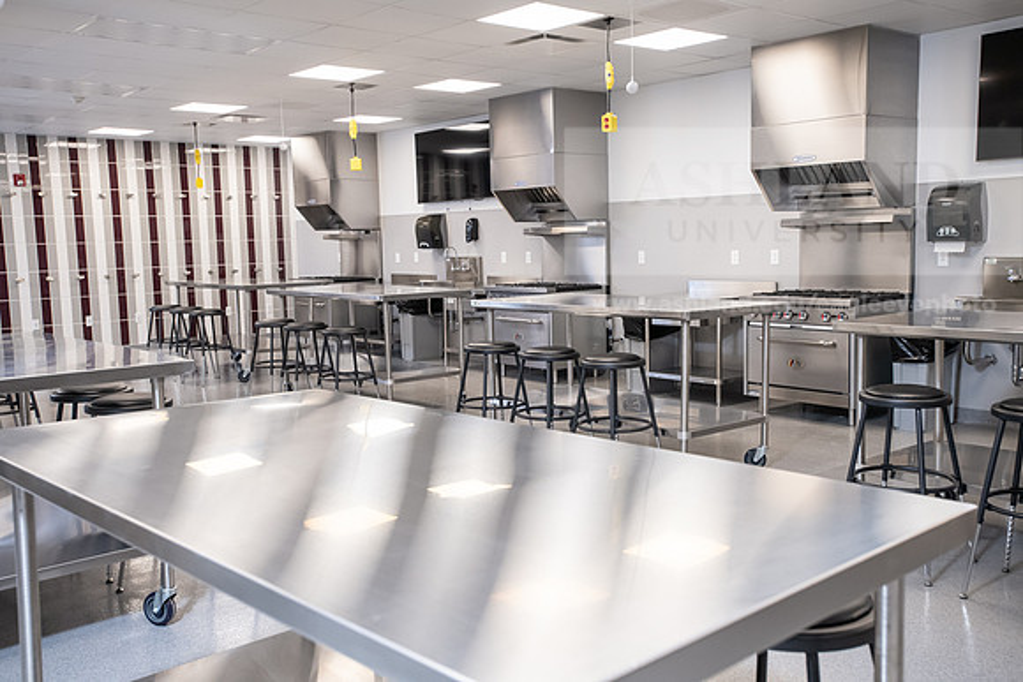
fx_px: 995
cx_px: 512
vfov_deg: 37.9
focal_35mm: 35
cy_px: 341
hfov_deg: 54.4
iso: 1600
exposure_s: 1/160
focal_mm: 35
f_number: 5.6
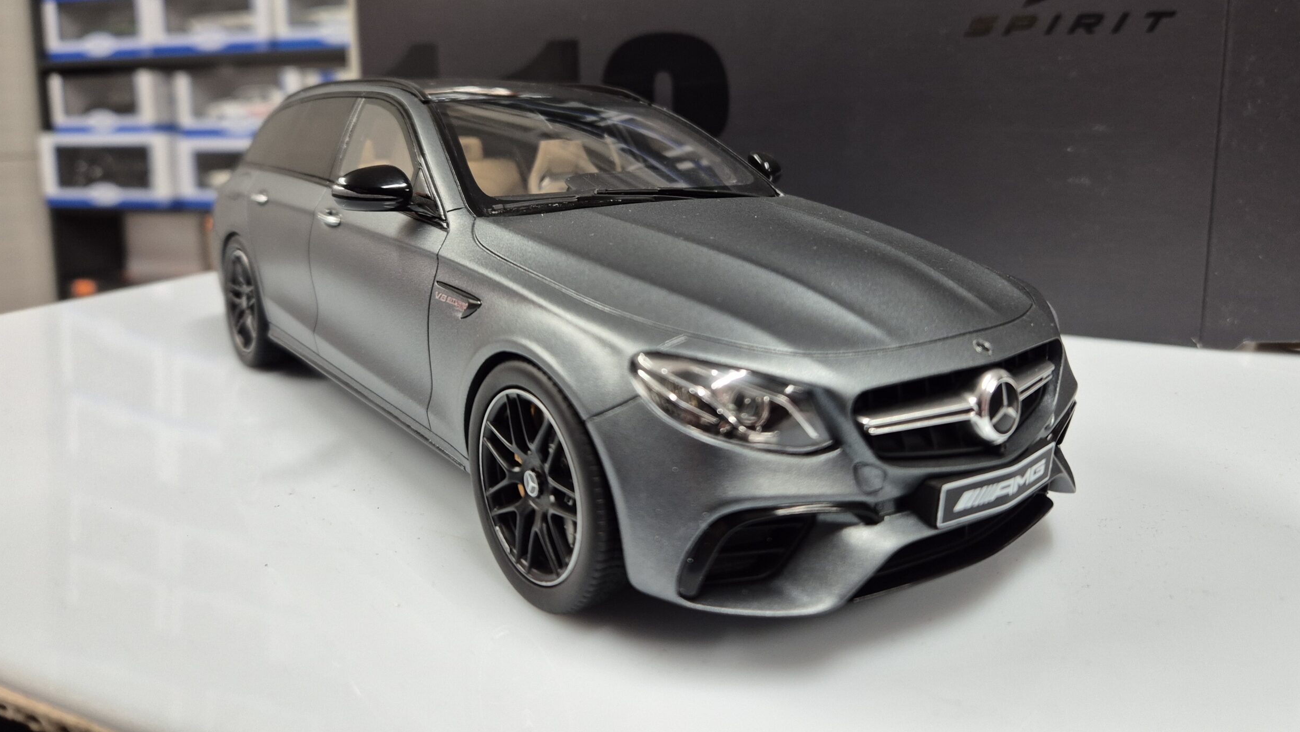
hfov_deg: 71.9
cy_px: 228
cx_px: 655
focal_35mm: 26
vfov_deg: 43.6
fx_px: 896
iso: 250
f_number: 1.8
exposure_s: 1/100
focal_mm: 5.4
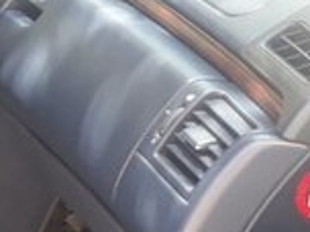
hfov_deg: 14.4
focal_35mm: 117
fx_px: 1048
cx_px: -277
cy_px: 74
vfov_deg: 12.6
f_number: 1.9
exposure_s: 1/33
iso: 50
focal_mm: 3.6
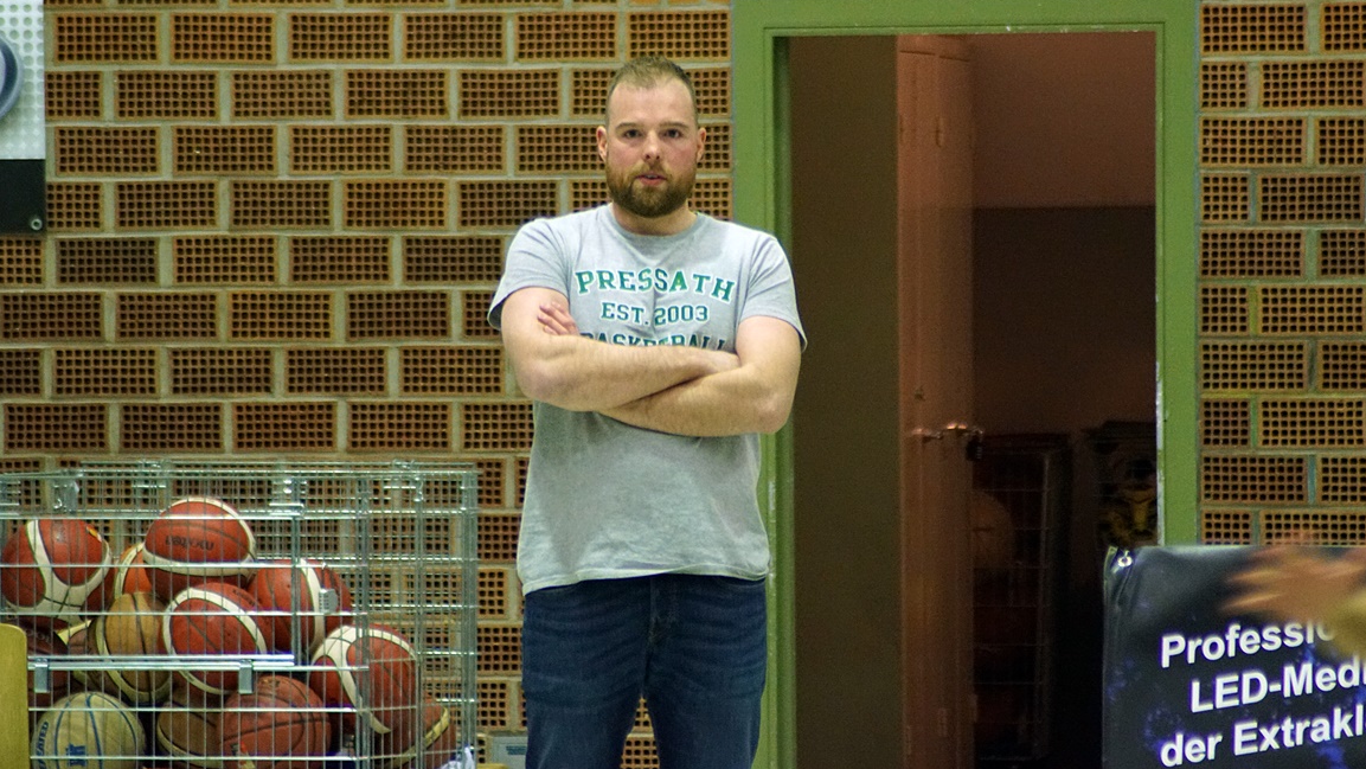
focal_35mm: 376
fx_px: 13621
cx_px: 692
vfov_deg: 3.2
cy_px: 296
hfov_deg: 5.7
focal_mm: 230
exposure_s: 1/60
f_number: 5
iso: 3200
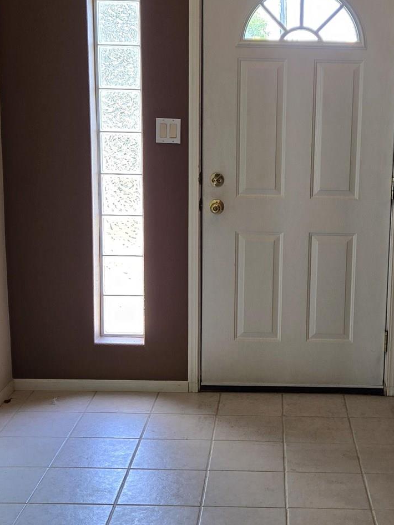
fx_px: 849
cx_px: 282
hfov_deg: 25.9
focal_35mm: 56
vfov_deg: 34.3
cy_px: 254
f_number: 1.8
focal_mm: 5.4
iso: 80
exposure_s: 1/120
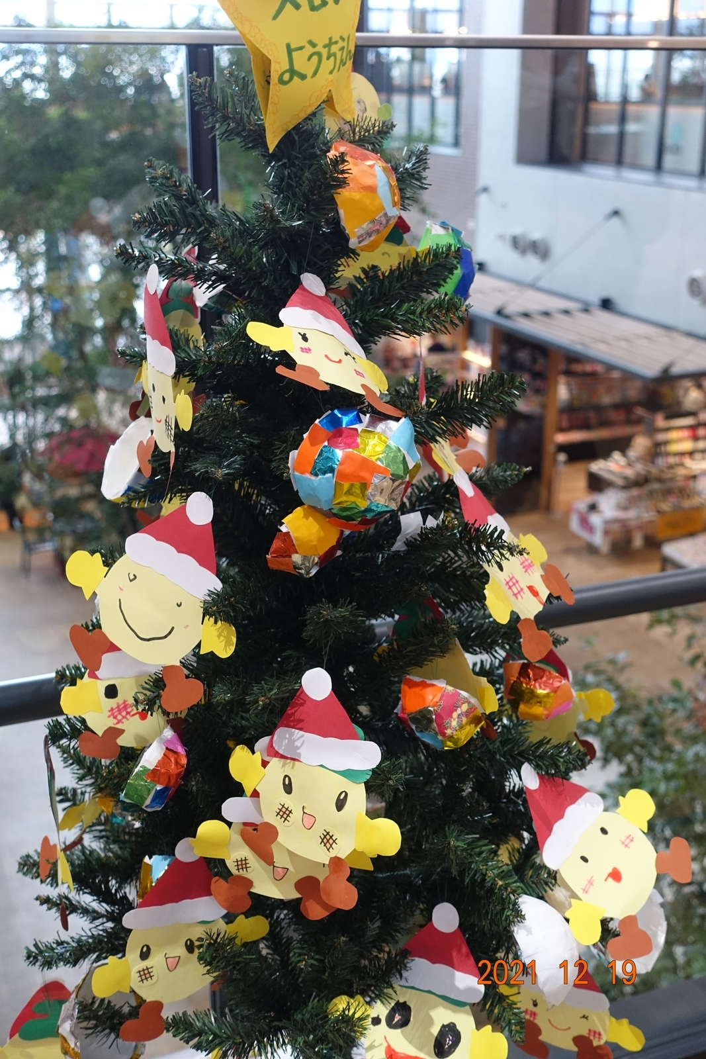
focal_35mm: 42
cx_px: 353
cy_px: 530
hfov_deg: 31.9
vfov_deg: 46.4
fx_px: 1235
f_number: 2.8
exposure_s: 1/160
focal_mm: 15.52
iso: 640
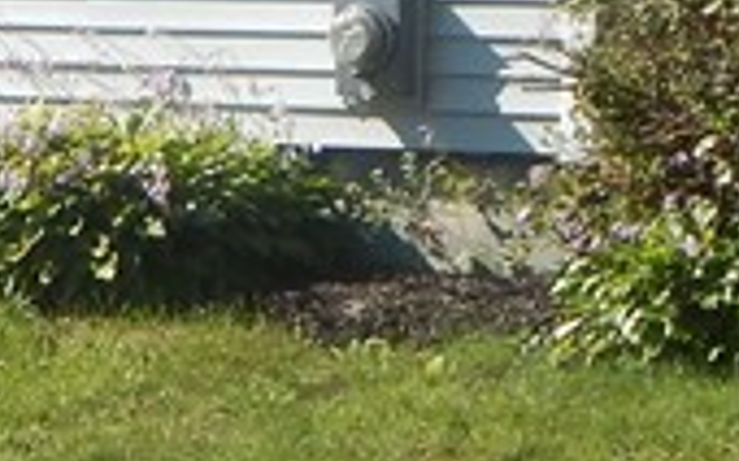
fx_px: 5535
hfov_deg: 7.6
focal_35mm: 275
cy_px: -161
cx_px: -191
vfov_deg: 4.7
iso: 125
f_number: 3.6
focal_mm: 7.7
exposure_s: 1/800
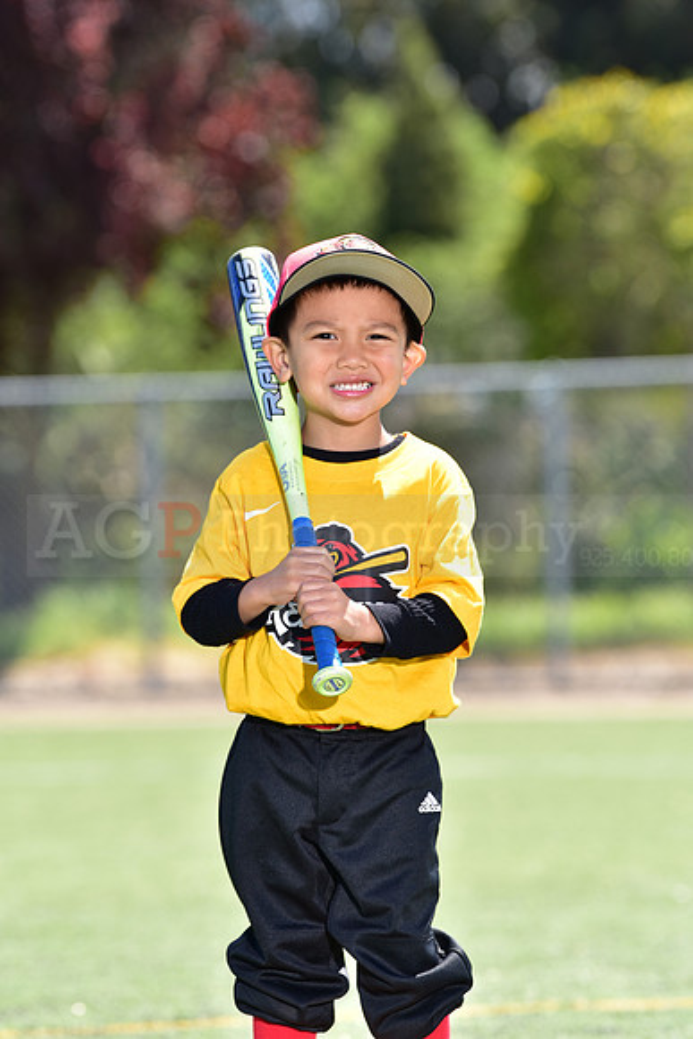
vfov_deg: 10.3
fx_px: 5771
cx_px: 346
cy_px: 520
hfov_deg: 6.9
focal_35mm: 200
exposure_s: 1/200
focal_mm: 200
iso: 80
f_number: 5
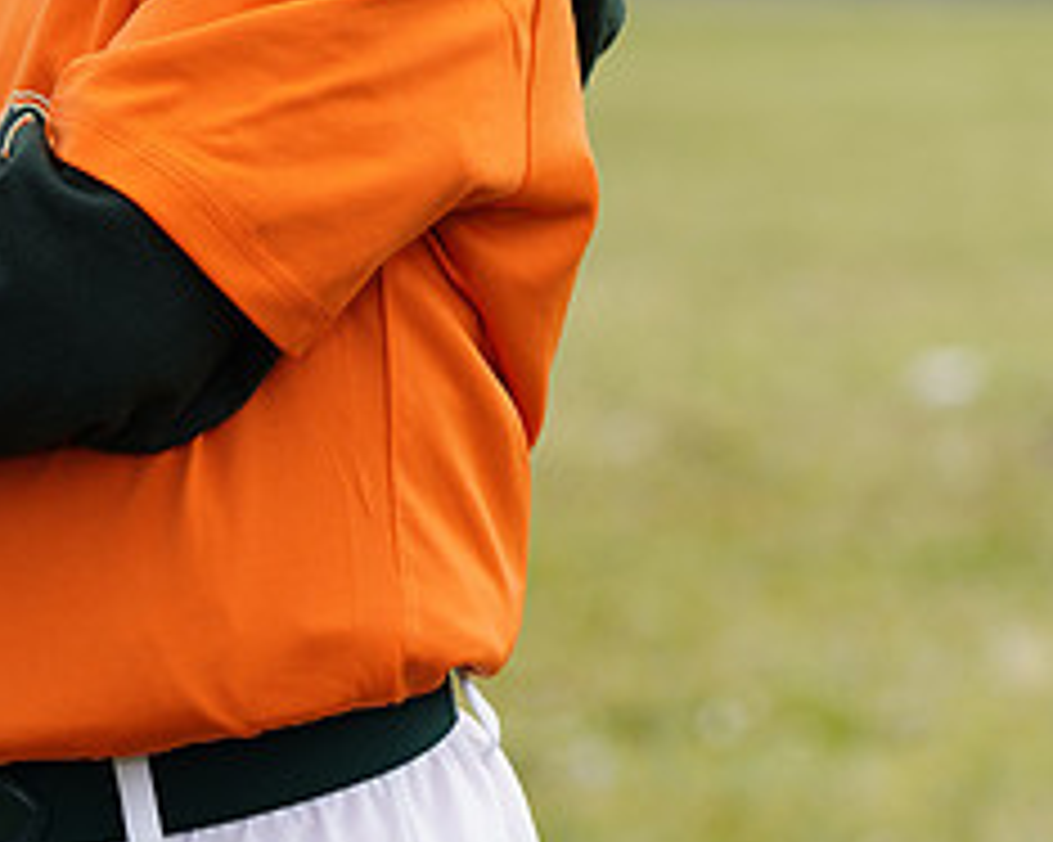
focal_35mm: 402
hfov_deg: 4.8
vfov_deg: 3.8
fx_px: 12523
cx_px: 214
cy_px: -194
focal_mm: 173
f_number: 7.1
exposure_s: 1/250
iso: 100
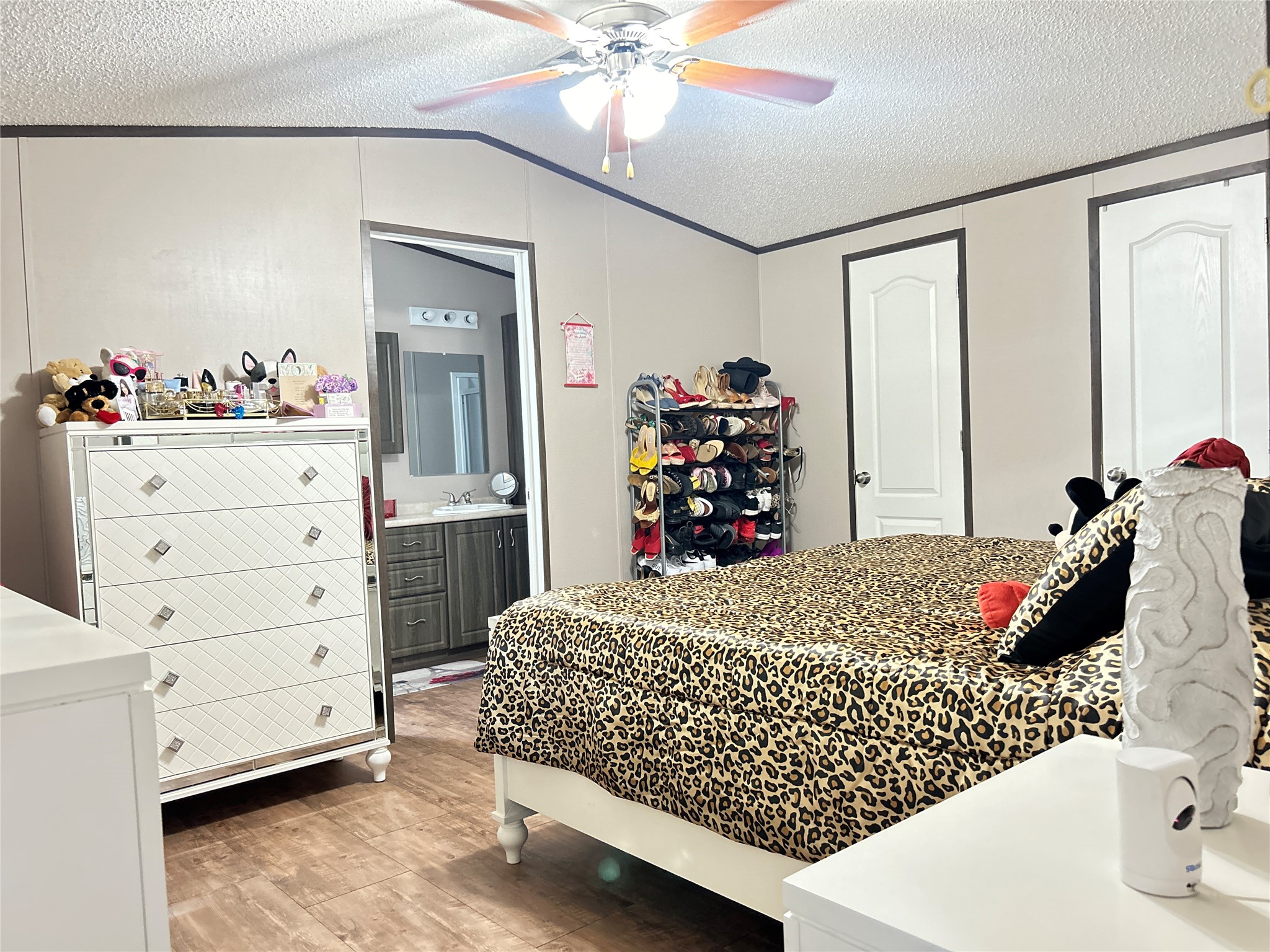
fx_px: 954
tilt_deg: -1.7
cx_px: 635
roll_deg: +2.8
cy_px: 476
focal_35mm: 26
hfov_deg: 67.3
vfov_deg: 53.1
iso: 500
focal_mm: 5.7
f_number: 1.5
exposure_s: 1/40
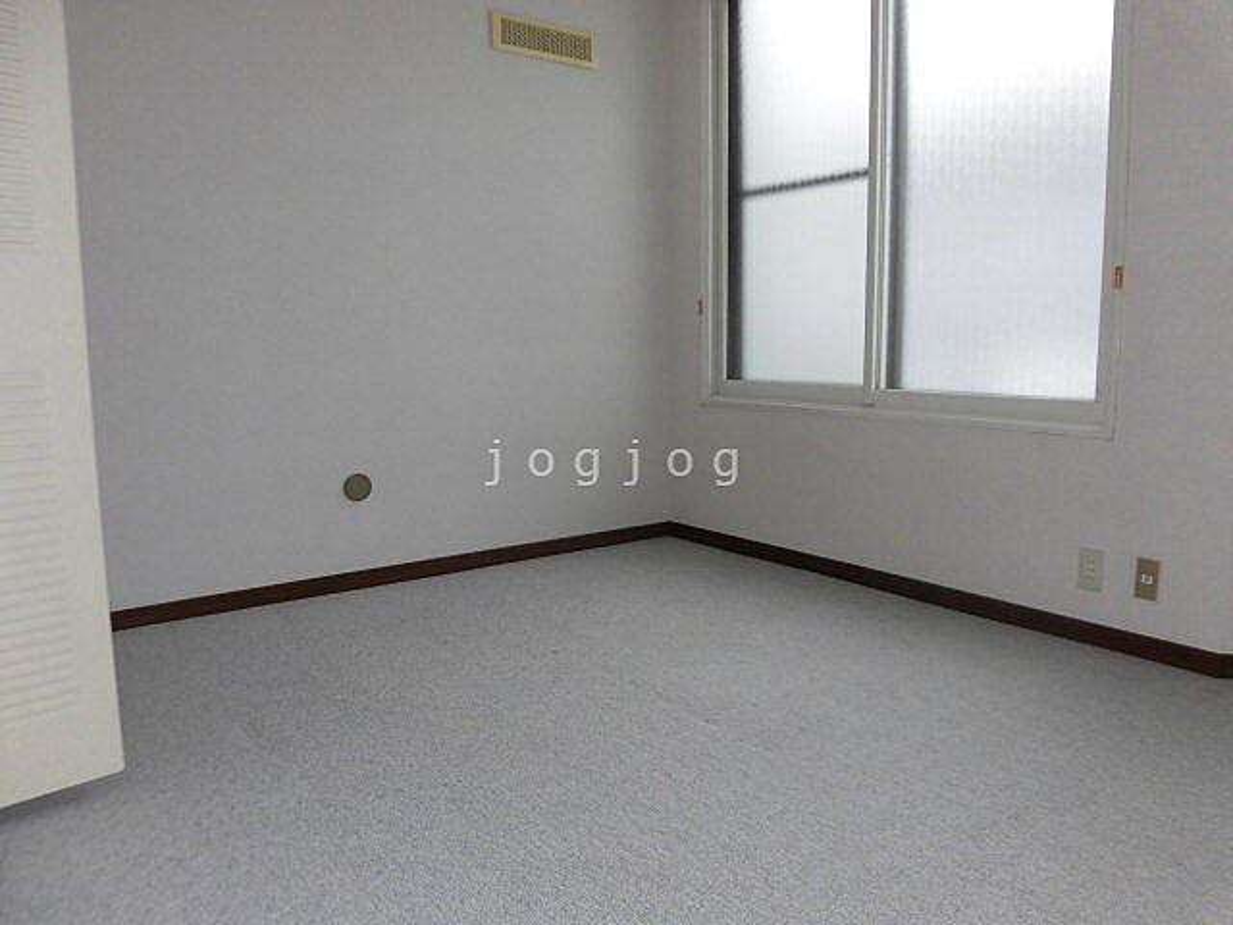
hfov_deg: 71.6
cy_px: 462
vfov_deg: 56.8
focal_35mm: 24
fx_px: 855
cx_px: 616
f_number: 3.1
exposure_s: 1/60
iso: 100
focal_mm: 4.3
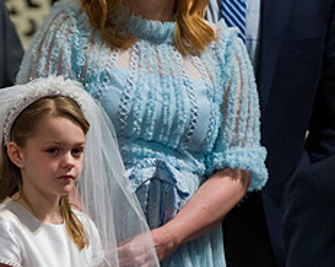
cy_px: 267
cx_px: -42
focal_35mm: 472
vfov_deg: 3.3
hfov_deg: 4.1
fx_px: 4672
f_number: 3.2
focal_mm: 200
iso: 3200
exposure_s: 1/200
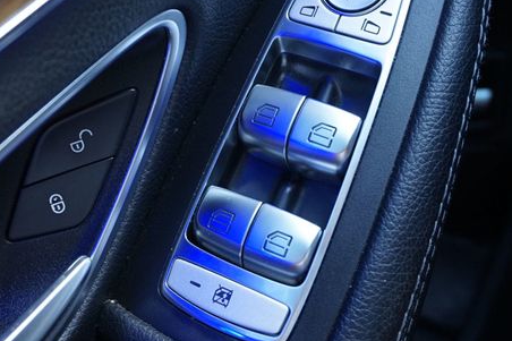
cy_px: 140
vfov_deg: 26.4
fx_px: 725
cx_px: 254
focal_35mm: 51
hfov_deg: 38.9
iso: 800
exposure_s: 1/60
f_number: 4.5
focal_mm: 24
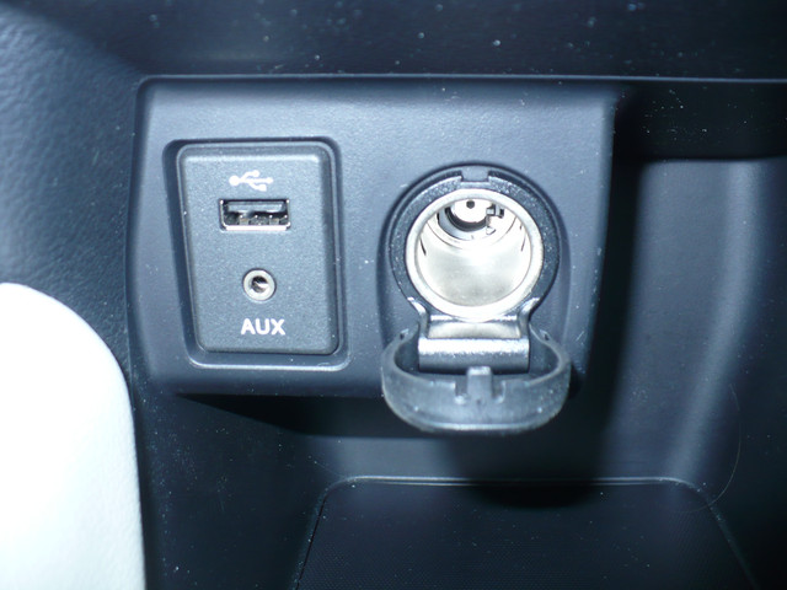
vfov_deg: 38.7
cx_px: 394
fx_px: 841
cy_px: 295
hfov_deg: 50.1
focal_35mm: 37
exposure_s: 1/30
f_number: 2.8
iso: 100
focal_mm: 6.1
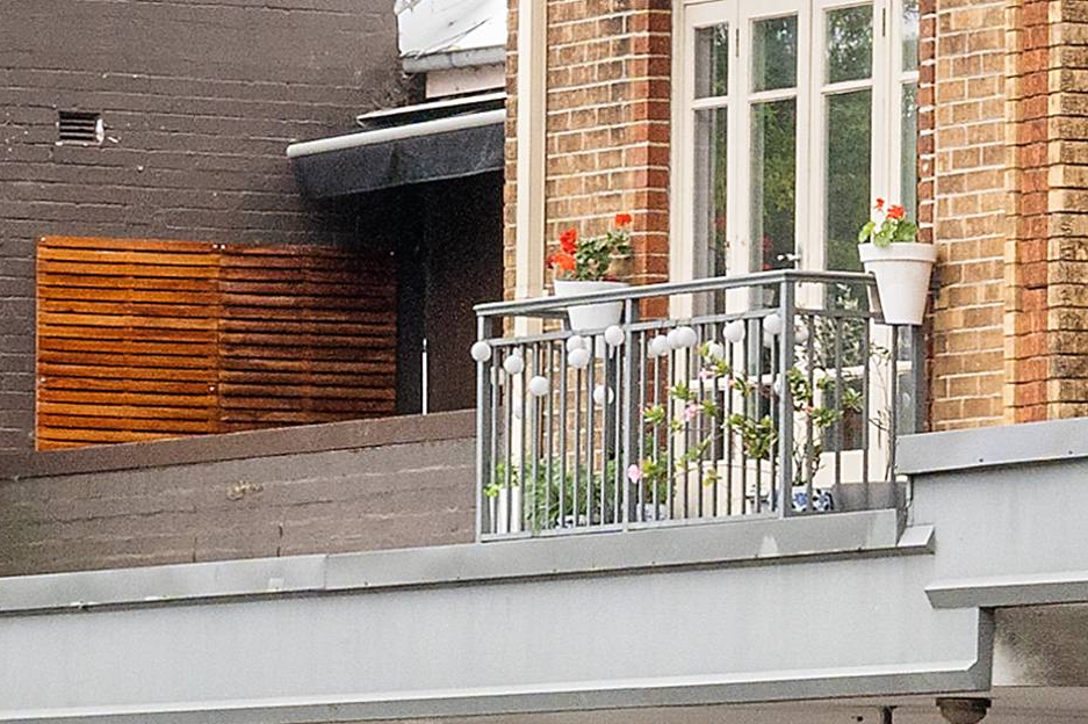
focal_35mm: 384
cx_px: 898
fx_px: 11601
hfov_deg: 5.4
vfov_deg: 3.6
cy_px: -443
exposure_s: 1/400
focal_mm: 58
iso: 400
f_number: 11
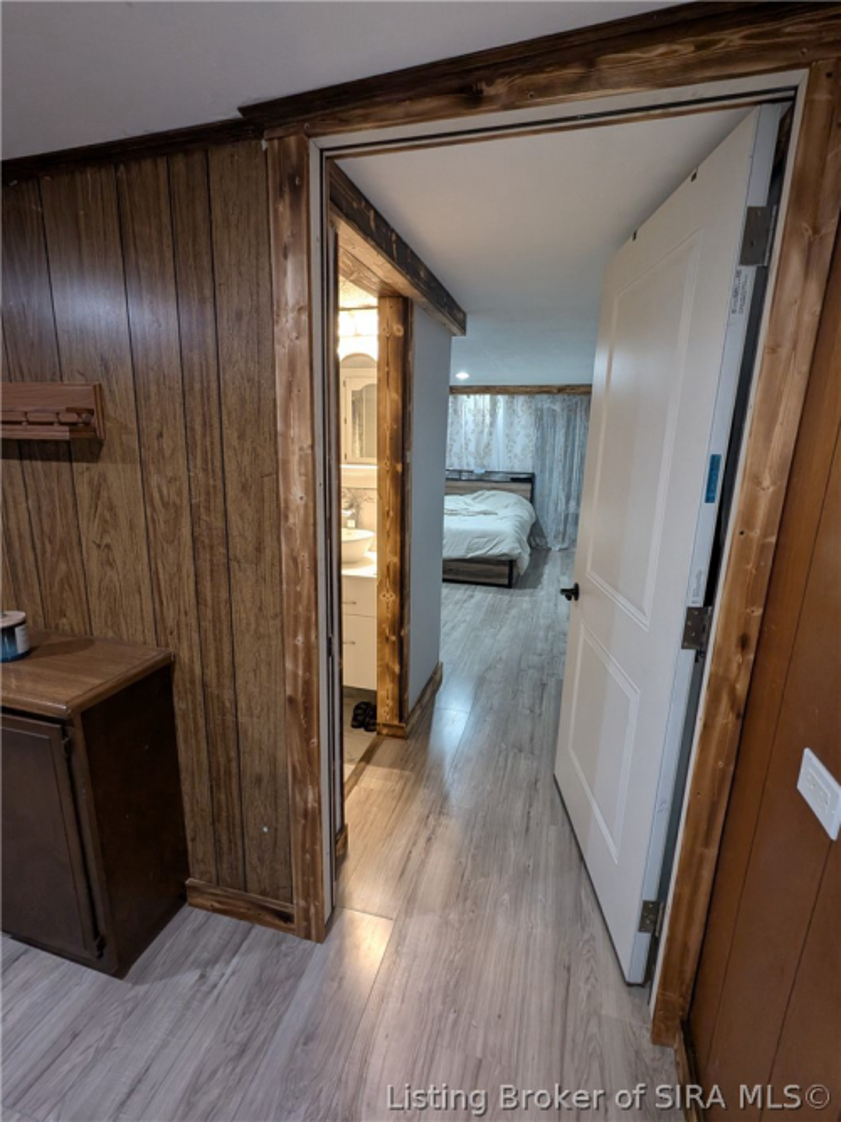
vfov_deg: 94.5
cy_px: 561
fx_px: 518
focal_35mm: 16
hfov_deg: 78.1
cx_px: 420
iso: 254
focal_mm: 2.22
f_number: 2.2
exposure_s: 1/60
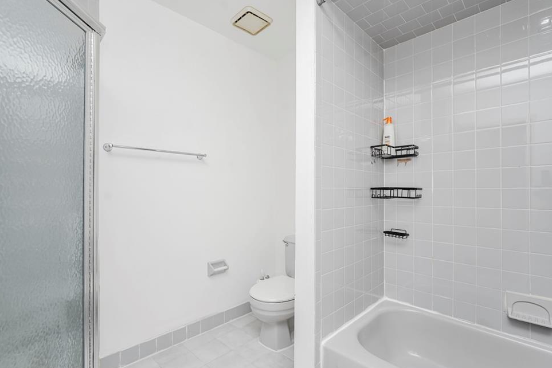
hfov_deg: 93.3
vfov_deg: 70.4
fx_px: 261
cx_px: 279
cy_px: 185
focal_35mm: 17
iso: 100
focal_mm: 16
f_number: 5.6
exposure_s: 1/60
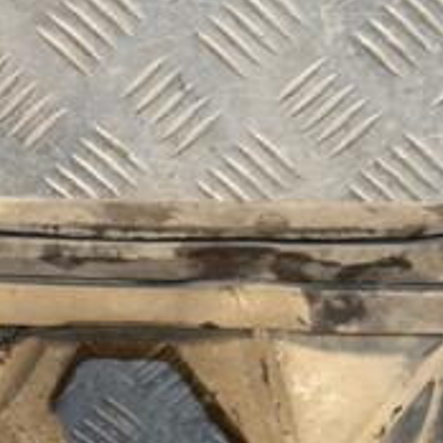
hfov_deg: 11.4
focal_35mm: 153
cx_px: 188
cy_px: 504
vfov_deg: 11.2
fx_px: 2222
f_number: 5
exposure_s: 1/160
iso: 800
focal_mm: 35
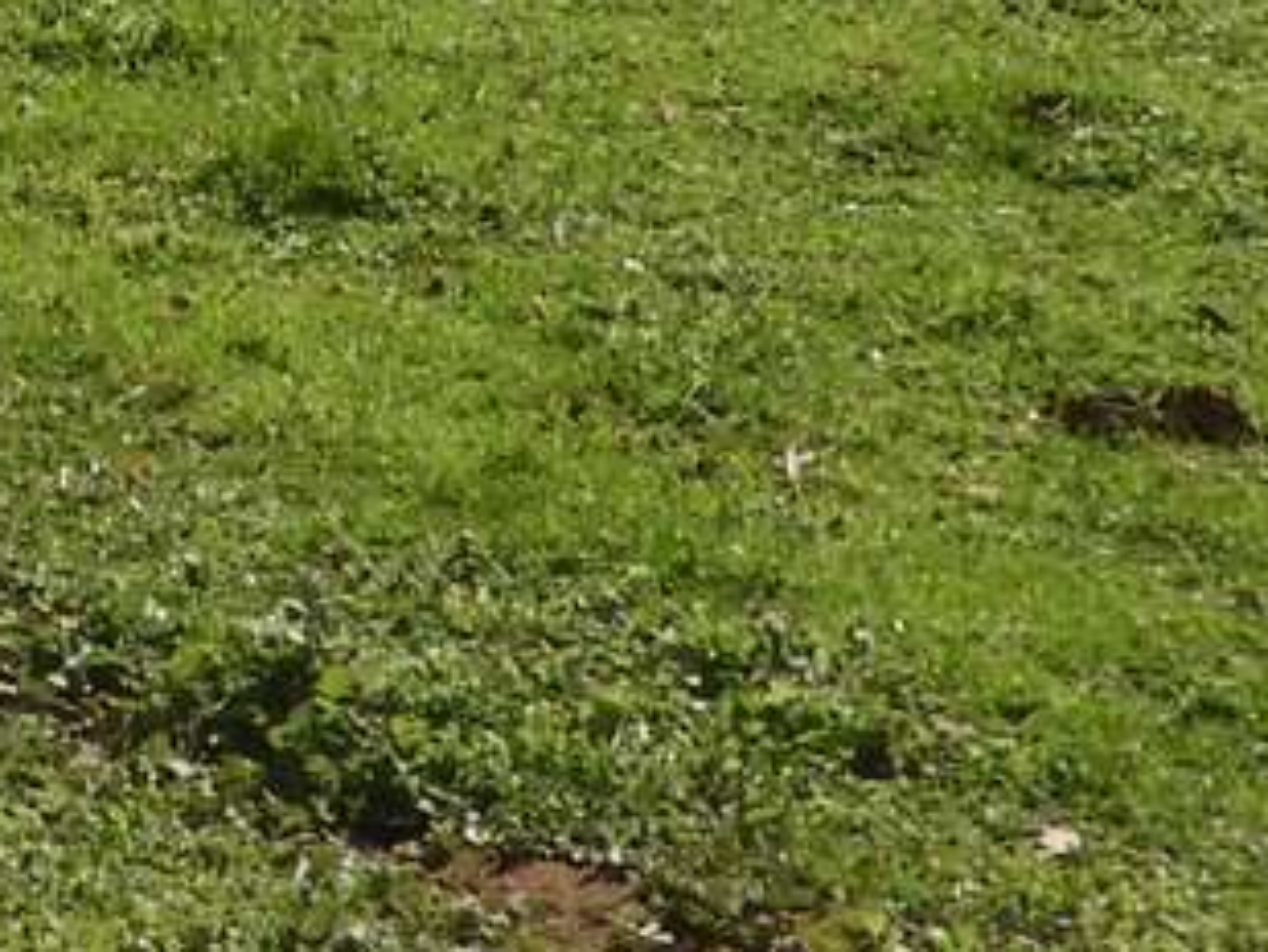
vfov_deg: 6.7
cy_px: -1650
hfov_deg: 9.2
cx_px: -1096
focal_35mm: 205
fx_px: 7512
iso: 100
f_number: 3.6
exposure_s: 1/1250
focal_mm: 5.9
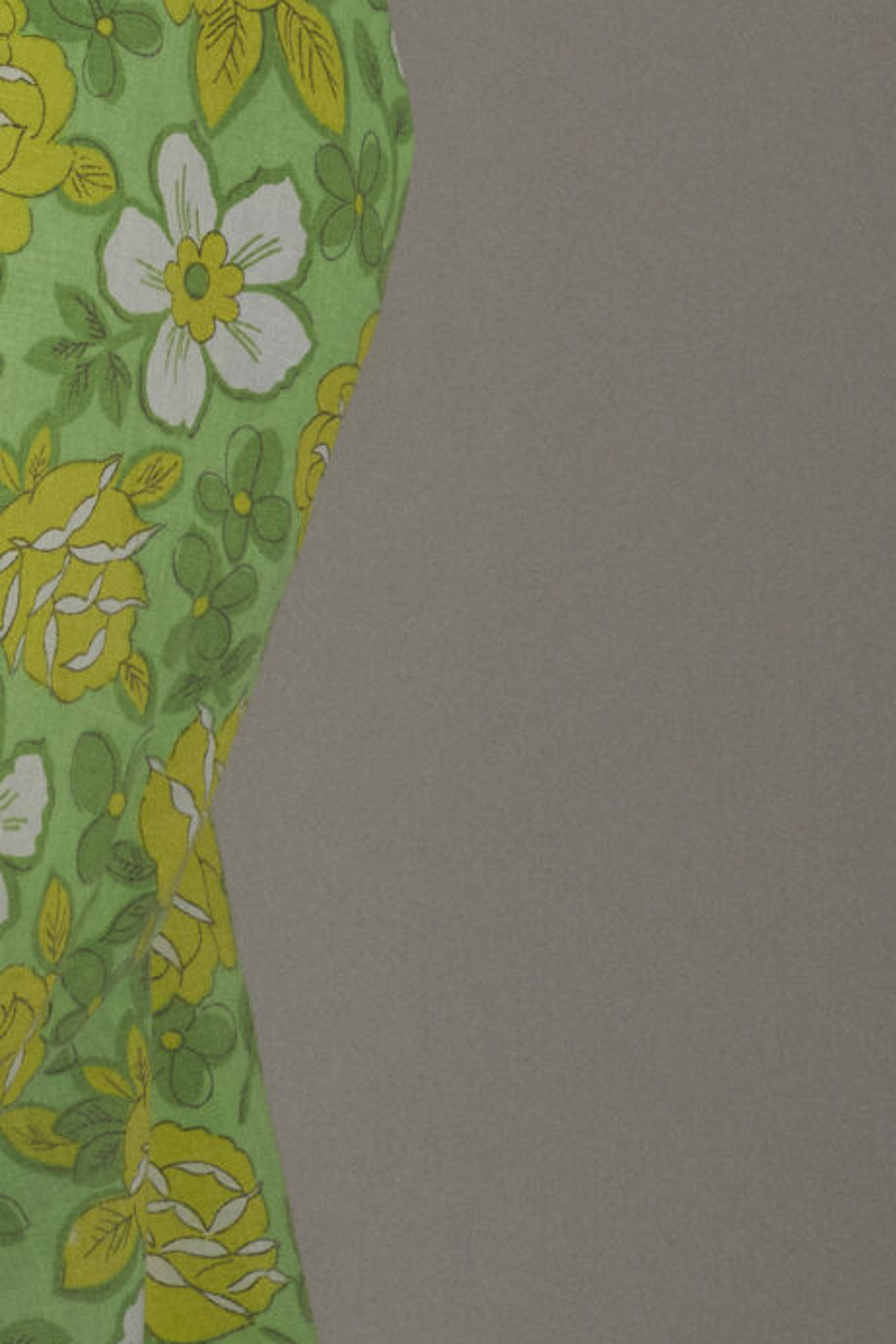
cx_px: -672
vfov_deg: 5.8
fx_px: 13134
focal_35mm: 352
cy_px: -51
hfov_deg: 3.9
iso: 200
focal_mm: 95
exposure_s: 1/160
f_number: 11
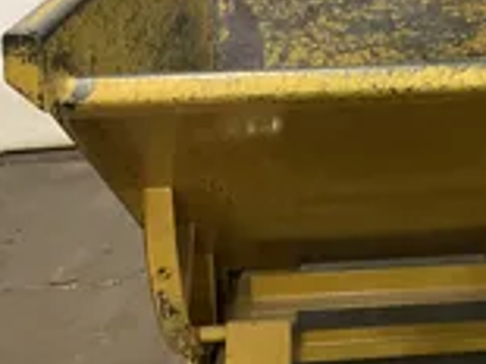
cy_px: 160
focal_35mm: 75
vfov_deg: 19.6
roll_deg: +1.0
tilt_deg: -20.0
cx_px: 439
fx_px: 1052
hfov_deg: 25.2
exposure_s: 1/43
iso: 320
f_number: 1.8
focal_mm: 3
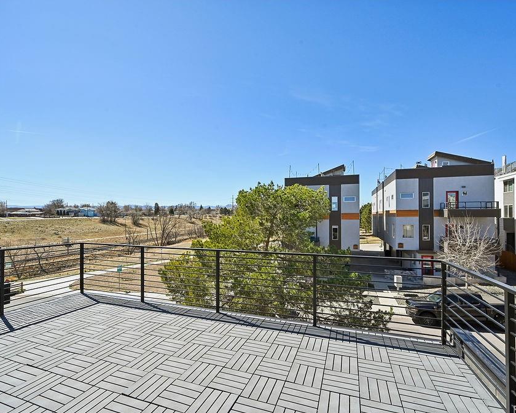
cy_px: 209
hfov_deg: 93.1
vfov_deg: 80.4
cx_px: 261
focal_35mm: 16
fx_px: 244
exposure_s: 1/640
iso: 400
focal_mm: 14
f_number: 10
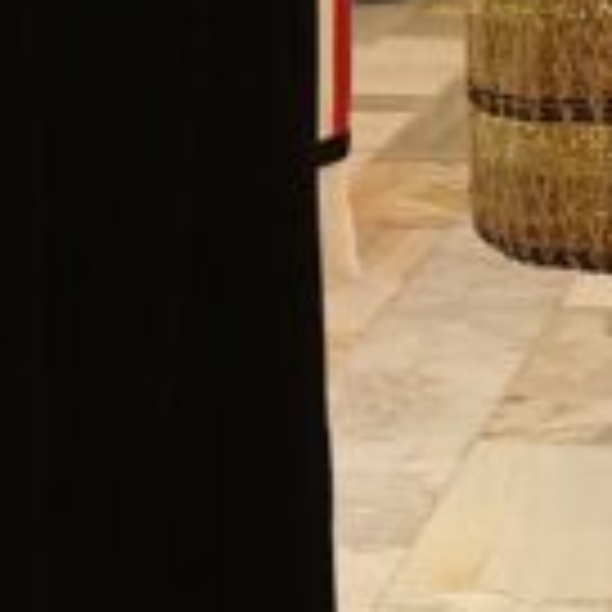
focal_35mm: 173
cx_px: -360
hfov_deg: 9.8
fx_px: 3460
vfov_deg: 10.1
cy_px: 374
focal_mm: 4.3
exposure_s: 1/33
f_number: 2.4
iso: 320
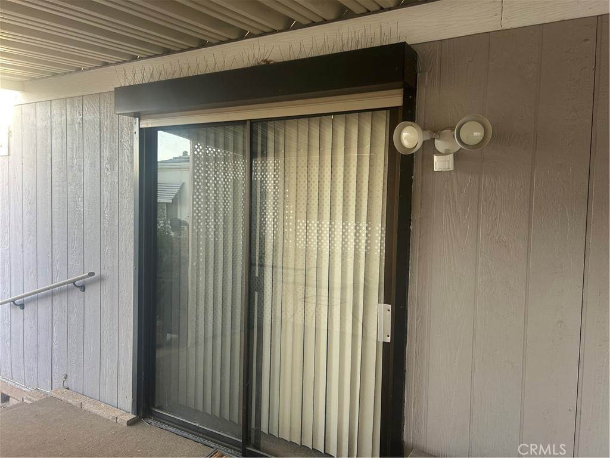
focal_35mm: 26
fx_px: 458
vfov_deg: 53.1
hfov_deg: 67.3
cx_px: 305
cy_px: 229
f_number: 1.5
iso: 80
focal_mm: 5.7
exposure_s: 1/121
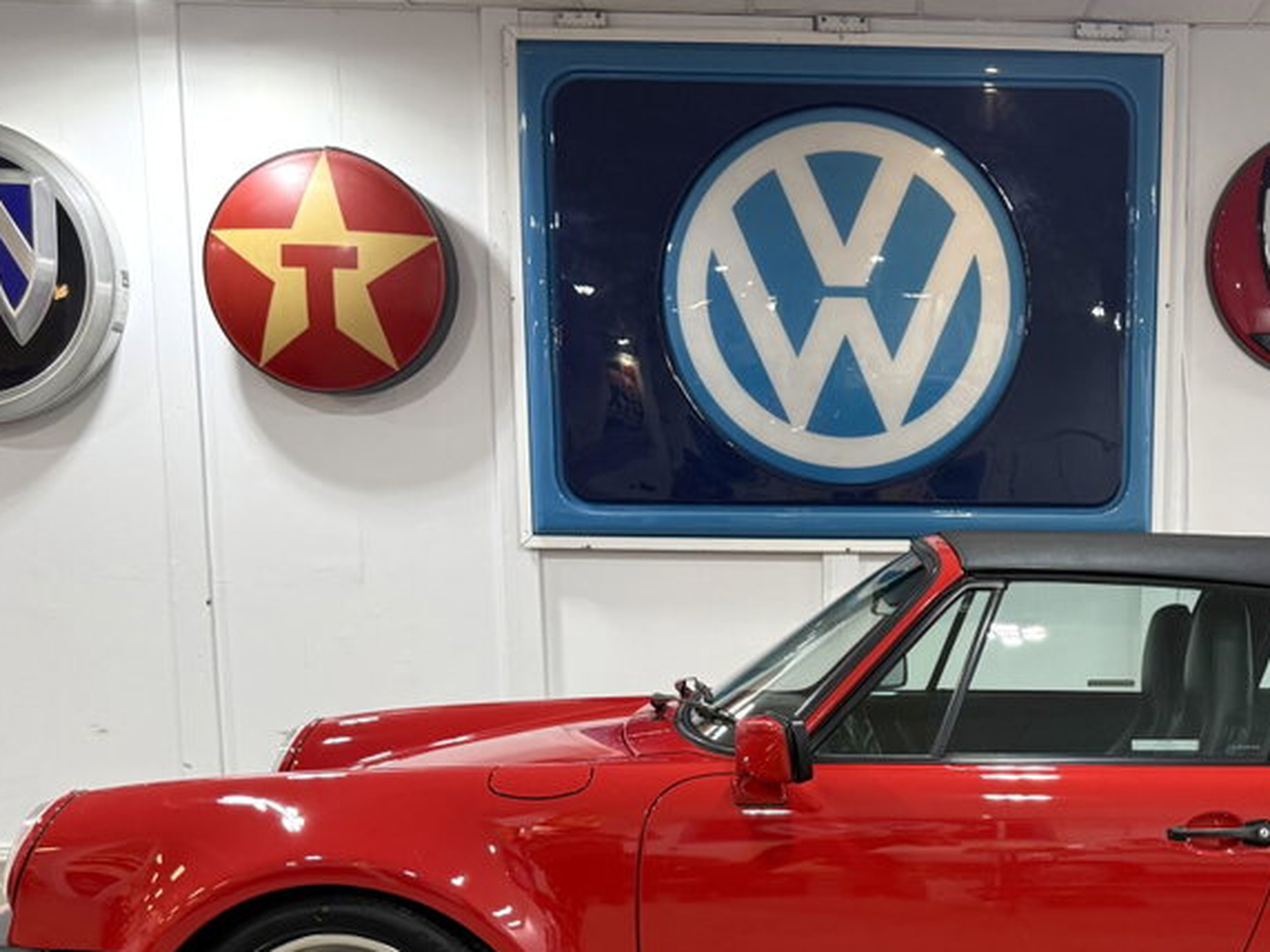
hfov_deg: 42.3
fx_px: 1578
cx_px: 979
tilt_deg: -7.1
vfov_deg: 32.8
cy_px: 743
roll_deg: -0.1
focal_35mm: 43
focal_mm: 6.76
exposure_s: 1/120
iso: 160
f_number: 1.78
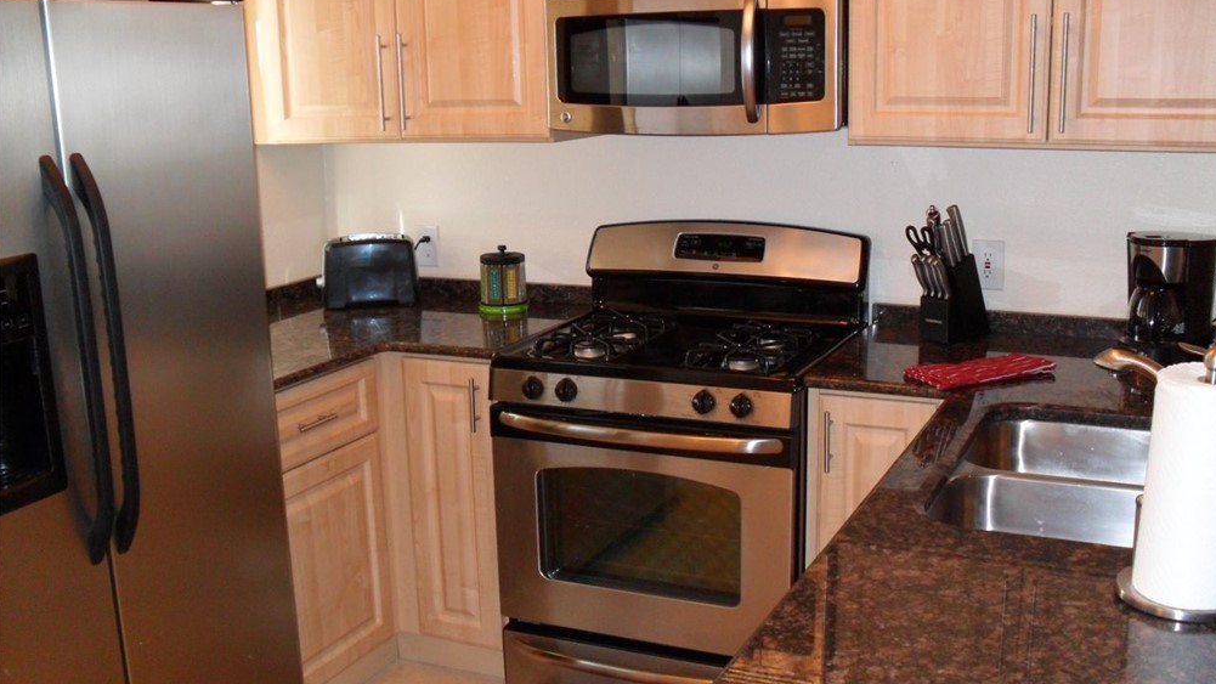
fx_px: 1257
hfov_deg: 51.6
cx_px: 618
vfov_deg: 30.4
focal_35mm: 39
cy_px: 392
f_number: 3
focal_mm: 6.3
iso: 200
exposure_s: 1/45
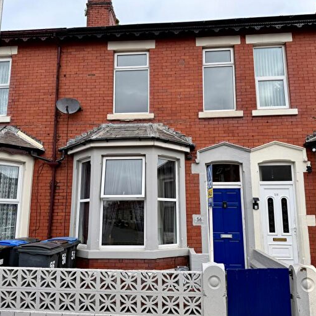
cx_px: 154
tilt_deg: +10.4
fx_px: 300
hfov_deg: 55.6
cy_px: 159
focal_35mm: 29
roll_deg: -0.2
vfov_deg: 55.6
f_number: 1.78
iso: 80
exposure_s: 1/2232
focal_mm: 6.76
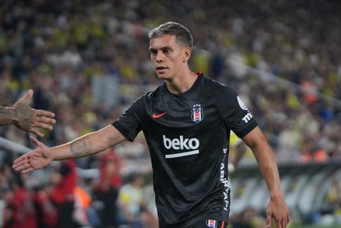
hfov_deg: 8.4
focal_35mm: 246
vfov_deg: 5.6
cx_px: 170
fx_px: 2333
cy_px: 114
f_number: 2.8
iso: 2500
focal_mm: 164
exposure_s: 1/3200
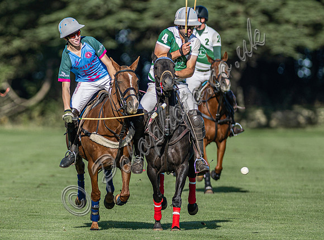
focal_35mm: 745
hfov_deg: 2.7
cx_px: 48
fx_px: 6938
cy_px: 90
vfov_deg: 2.0
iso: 160
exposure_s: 1/3200
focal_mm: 300
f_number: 3.2
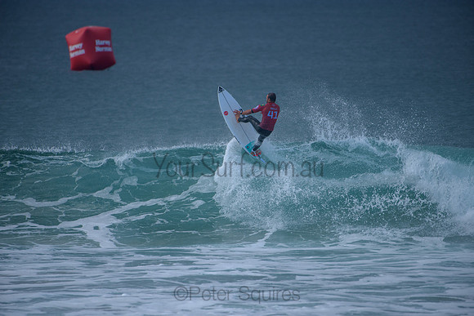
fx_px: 6700
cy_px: 158
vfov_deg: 2.7
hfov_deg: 4.1
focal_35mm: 509
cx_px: 237
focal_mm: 500
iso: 280
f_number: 5.6
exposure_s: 1/2000
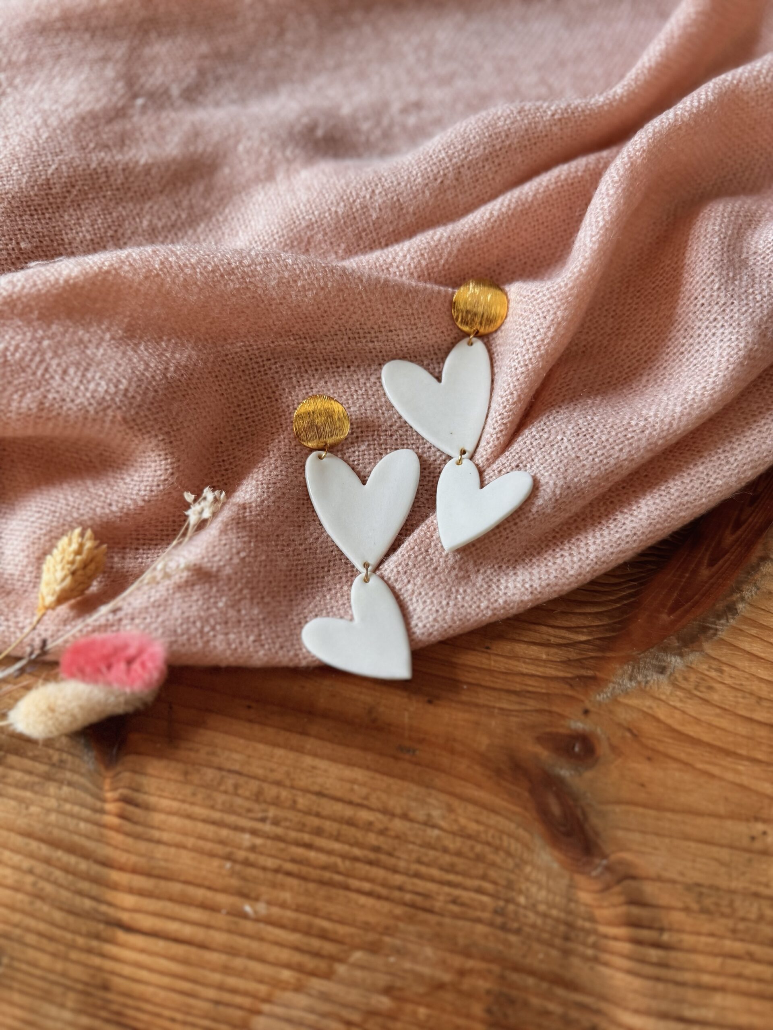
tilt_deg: -71.8
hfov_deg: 56.8
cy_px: 515
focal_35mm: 24
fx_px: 715
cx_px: 386
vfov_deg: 71.6
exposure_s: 1/116
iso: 200
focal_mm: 6.76
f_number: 1.78
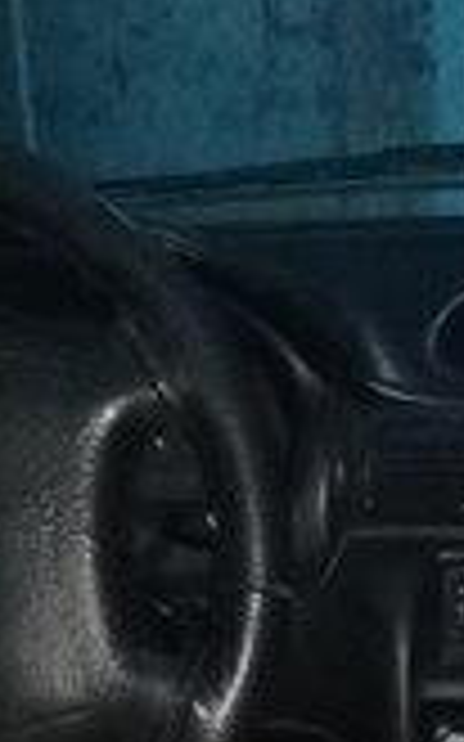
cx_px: 536
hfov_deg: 12.9
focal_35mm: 99
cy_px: 881
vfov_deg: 19.8
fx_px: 2005
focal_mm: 3.3
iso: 500
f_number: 2.2
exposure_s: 1/25
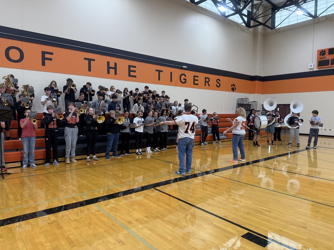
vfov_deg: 56.8
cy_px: 125
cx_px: 167
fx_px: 232
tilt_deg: -3.4
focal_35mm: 24
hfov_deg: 71.6
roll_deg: -0.8
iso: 160
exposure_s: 1/121
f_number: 1.78
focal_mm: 6.76
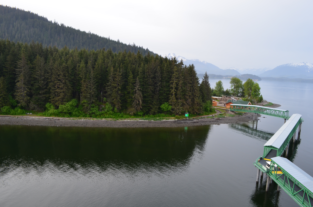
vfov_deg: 47.7
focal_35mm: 27
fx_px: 234
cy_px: 104
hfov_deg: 67.5
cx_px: 156
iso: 250
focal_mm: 18
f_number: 10
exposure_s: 1/60
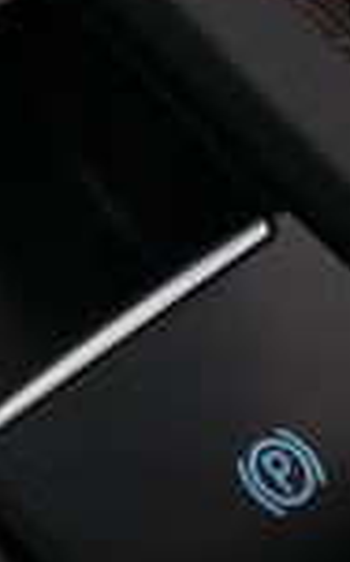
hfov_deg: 8.9
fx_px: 1852
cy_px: 22
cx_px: -693
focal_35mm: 121
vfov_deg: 16.9
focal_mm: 28
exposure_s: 1/125
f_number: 5
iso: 10000
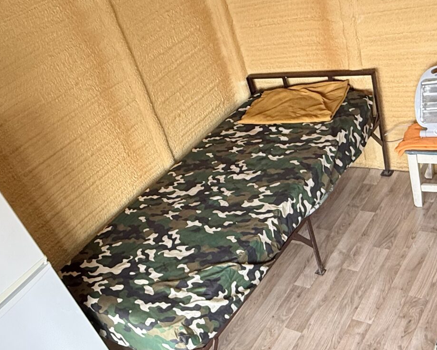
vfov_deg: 39.0
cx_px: 228
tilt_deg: -32.0
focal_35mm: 38
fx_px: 491
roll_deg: +20.7
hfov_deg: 47.9
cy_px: 202
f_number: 2.2
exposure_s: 1/99
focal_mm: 2.22
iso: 160
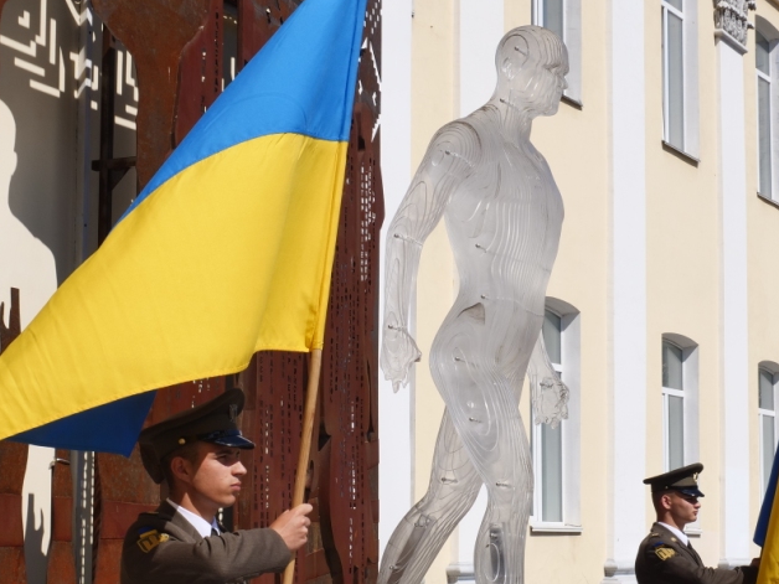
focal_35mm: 75
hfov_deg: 26.0
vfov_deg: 19.6
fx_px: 1688
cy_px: 386
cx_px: 439
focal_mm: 23
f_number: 10
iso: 200
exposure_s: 1/500
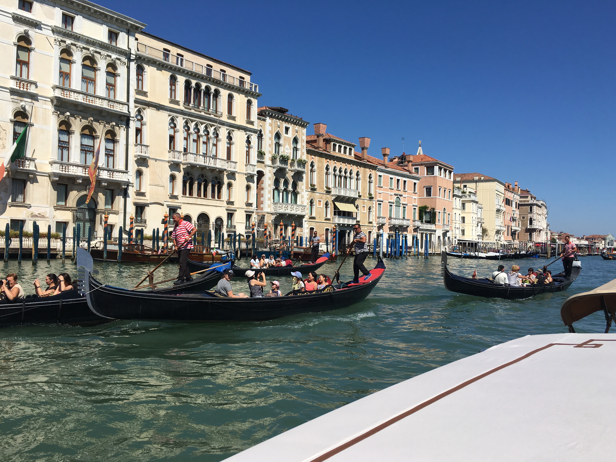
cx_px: 310
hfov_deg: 60.0
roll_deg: -0.3
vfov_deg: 46.8
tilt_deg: +2.6
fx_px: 534
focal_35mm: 30
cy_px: 239
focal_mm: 4.15
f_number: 2.2
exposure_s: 1/2959
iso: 25
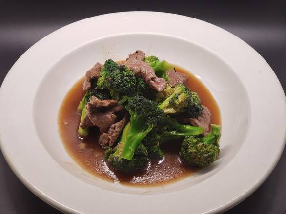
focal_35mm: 52
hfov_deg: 36.8
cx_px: 143
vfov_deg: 28.1
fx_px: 430
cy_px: 107
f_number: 2.4
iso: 40
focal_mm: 6
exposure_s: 1/30
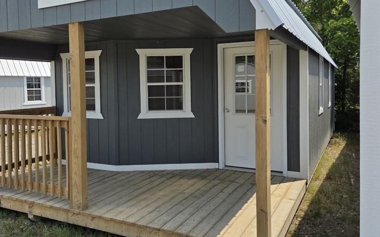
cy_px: 95
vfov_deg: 38.2
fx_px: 342
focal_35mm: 33
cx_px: 155
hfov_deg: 57.8
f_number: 1.8
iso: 80
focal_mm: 5.4
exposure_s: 1/5862
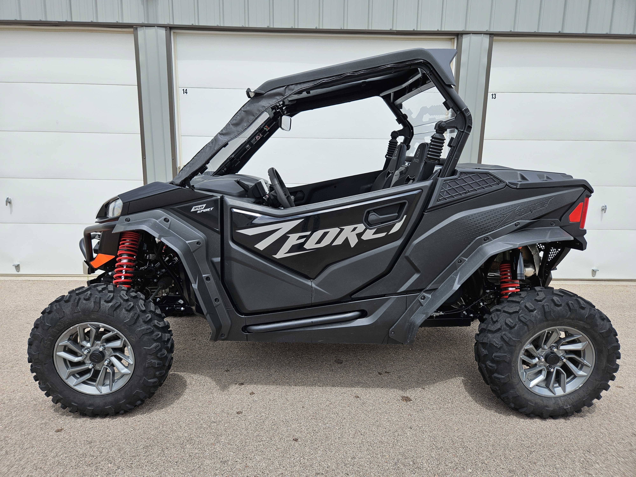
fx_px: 423
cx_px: 318
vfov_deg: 58.9
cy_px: 238
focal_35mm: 23
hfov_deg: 73.9
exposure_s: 1/1262
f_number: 1.8
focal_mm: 5.4
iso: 25
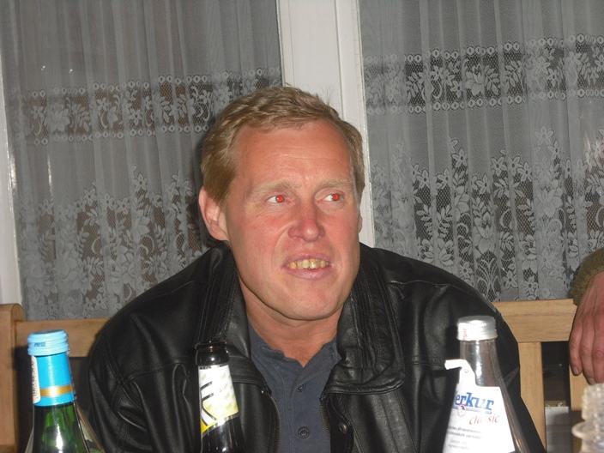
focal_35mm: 78
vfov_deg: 18.9
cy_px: 226
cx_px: 302
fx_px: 1361
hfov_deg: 25.0
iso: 200
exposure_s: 1/60
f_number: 4.2
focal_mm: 12.8
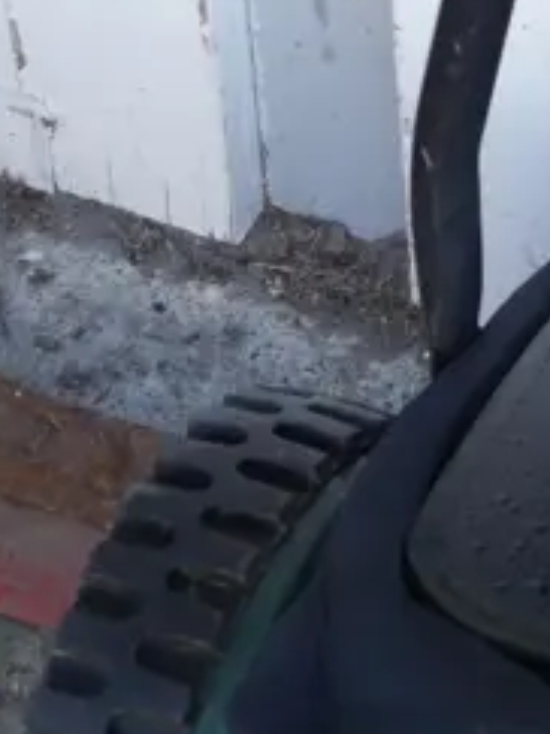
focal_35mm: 211
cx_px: 1023
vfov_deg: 9.4
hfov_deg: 6.8
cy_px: 214
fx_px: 4474
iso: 250
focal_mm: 25
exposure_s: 1/60
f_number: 5.3
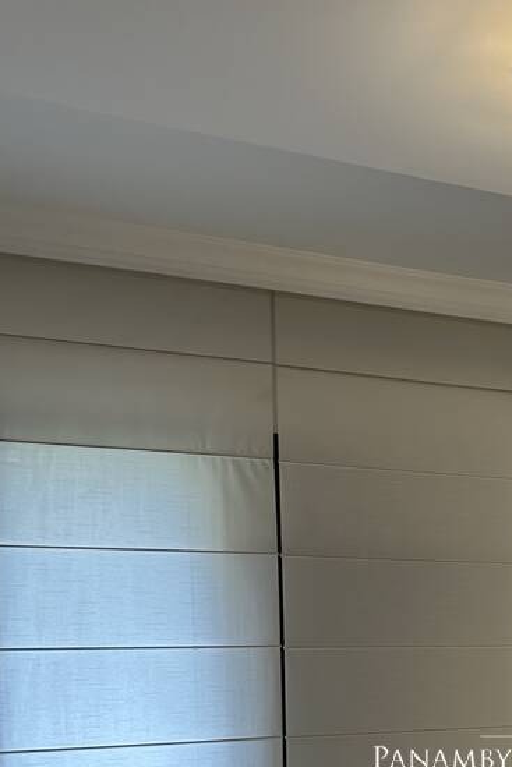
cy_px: 720
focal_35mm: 49
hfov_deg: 25.6
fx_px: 1045
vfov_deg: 37.2
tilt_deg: -2.8
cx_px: 554
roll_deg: +0.3
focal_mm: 6.86
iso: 160
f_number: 1.78
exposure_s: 1/53
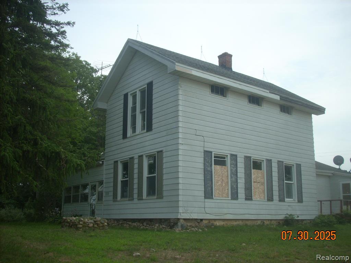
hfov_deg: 50.1
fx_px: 375
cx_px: 176
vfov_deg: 38.7
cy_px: 132
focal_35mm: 37
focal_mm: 6.2
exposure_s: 1/229
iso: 64
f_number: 5.6
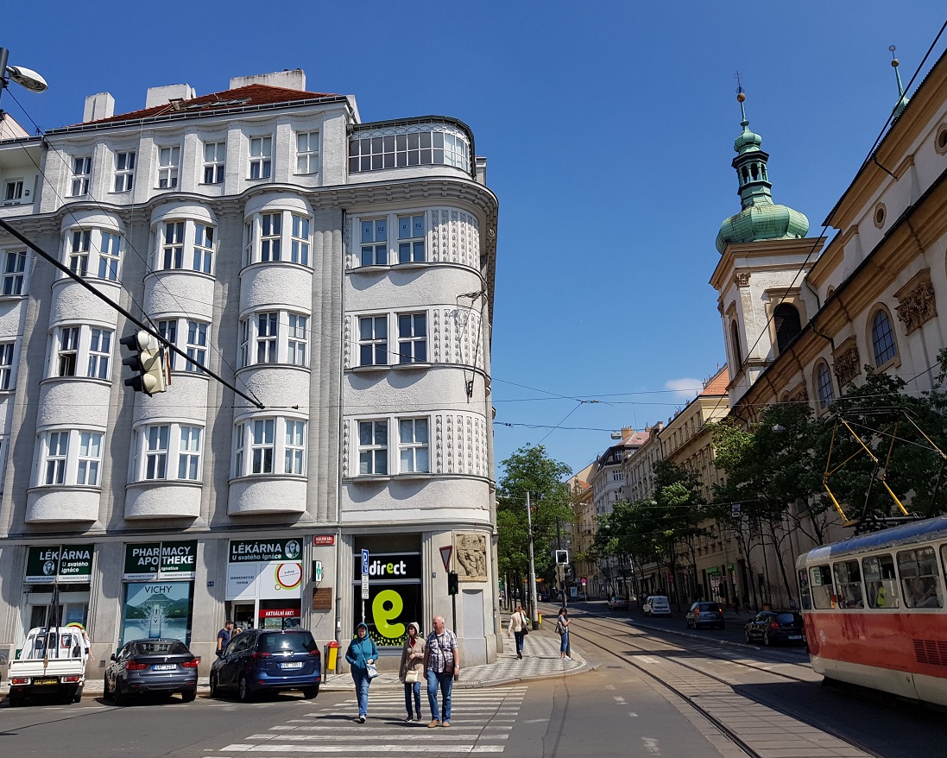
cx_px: 438
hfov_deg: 62.1
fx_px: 785
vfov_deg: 51.5
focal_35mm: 28
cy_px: 375
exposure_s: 1/2776
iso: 40
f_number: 1.7
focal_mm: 4.2
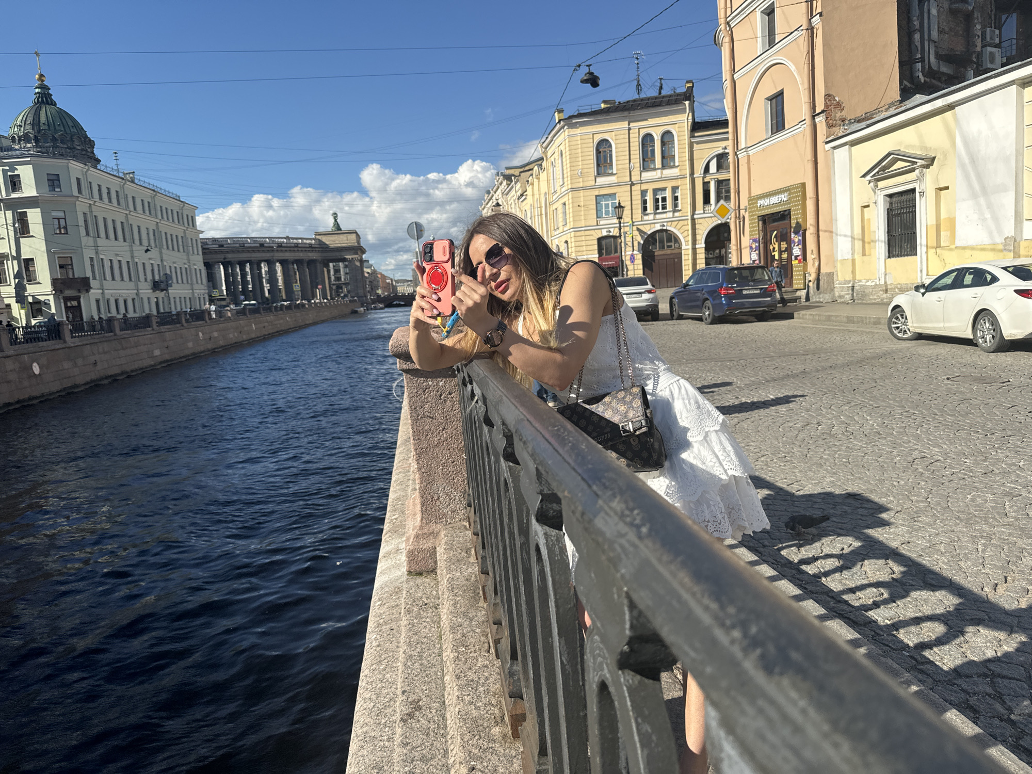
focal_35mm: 24
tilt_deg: -7.3
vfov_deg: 56.8
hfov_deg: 71.6
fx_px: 716
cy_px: 387
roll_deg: +1.4
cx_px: 516
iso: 80
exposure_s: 1/4950
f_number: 1.78
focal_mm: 6.86
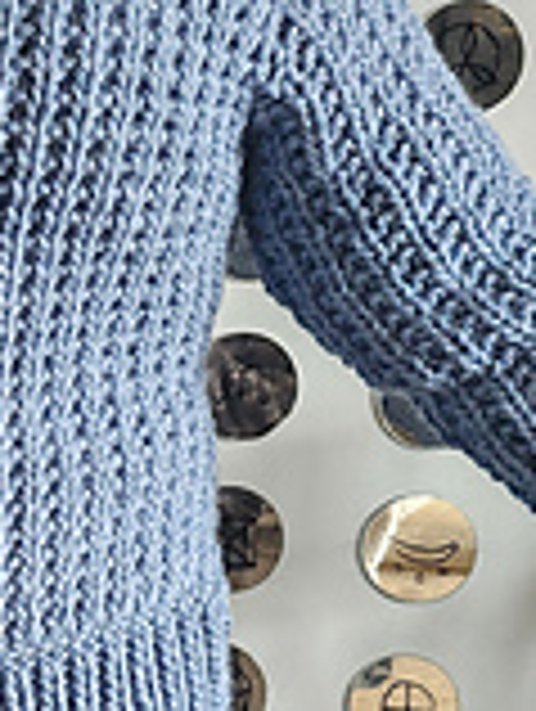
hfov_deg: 14.8
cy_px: 531
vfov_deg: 20.1
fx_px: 1997
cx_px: -106
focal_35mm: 97
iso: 500
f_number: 1.8
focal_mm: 5
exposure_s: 1/25
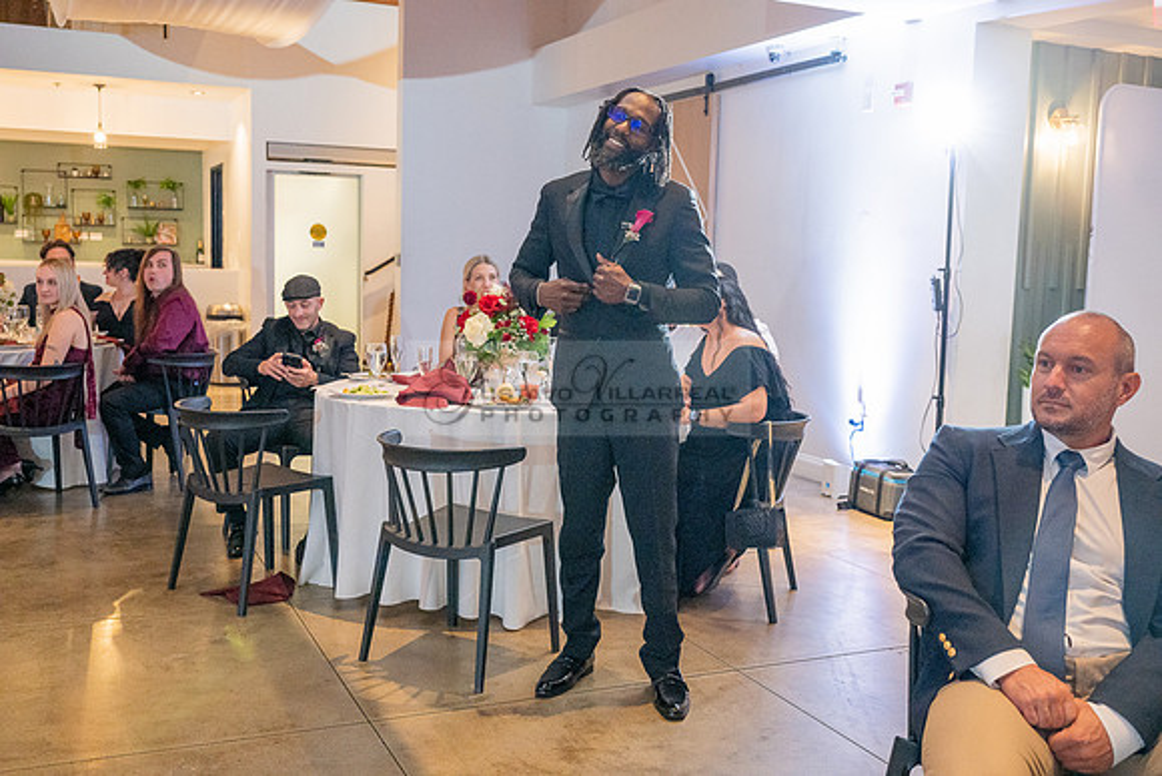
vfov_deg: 36.0
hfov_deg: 51.9
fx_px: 1195
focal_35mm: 37
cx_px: 581
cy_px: 388
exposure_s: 1/200
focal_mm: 37
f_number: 4
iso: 3200
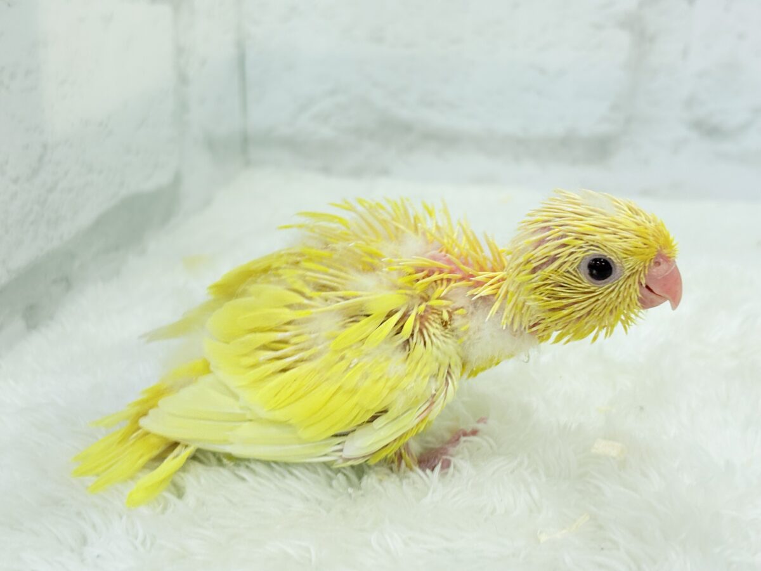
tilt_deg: -19.0
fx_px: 1143
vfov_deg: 28.0
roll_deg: -0.7
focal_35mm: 52
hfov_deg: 36.8
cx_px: 380
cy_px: 286
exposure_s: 1/100
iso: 64
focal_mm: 5.96
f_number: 1.6
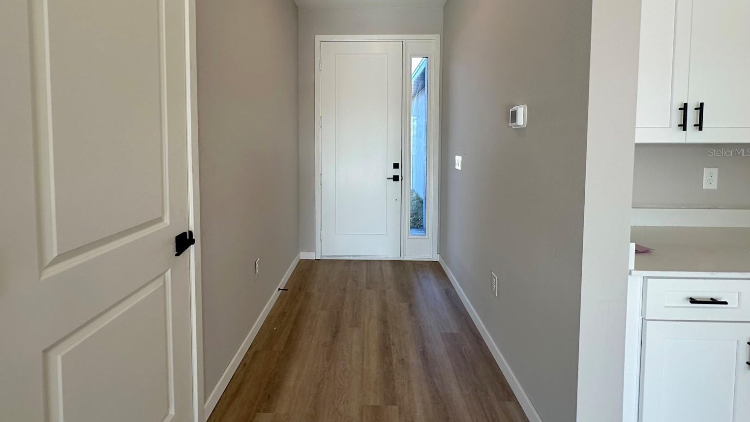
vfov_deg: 65.8
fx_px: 318
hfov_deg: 99.3
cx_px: 361
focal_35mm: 16
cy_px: 152
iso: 64
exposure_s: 1/120
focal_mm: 2.22
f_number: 2.2
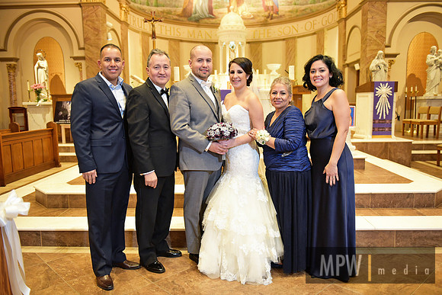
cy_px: 148
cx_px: 221
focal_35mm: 29
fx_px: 356
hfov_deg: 63.6
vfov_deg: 45.0
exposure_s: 1/160
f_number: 2.8
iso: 2000
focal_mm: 29
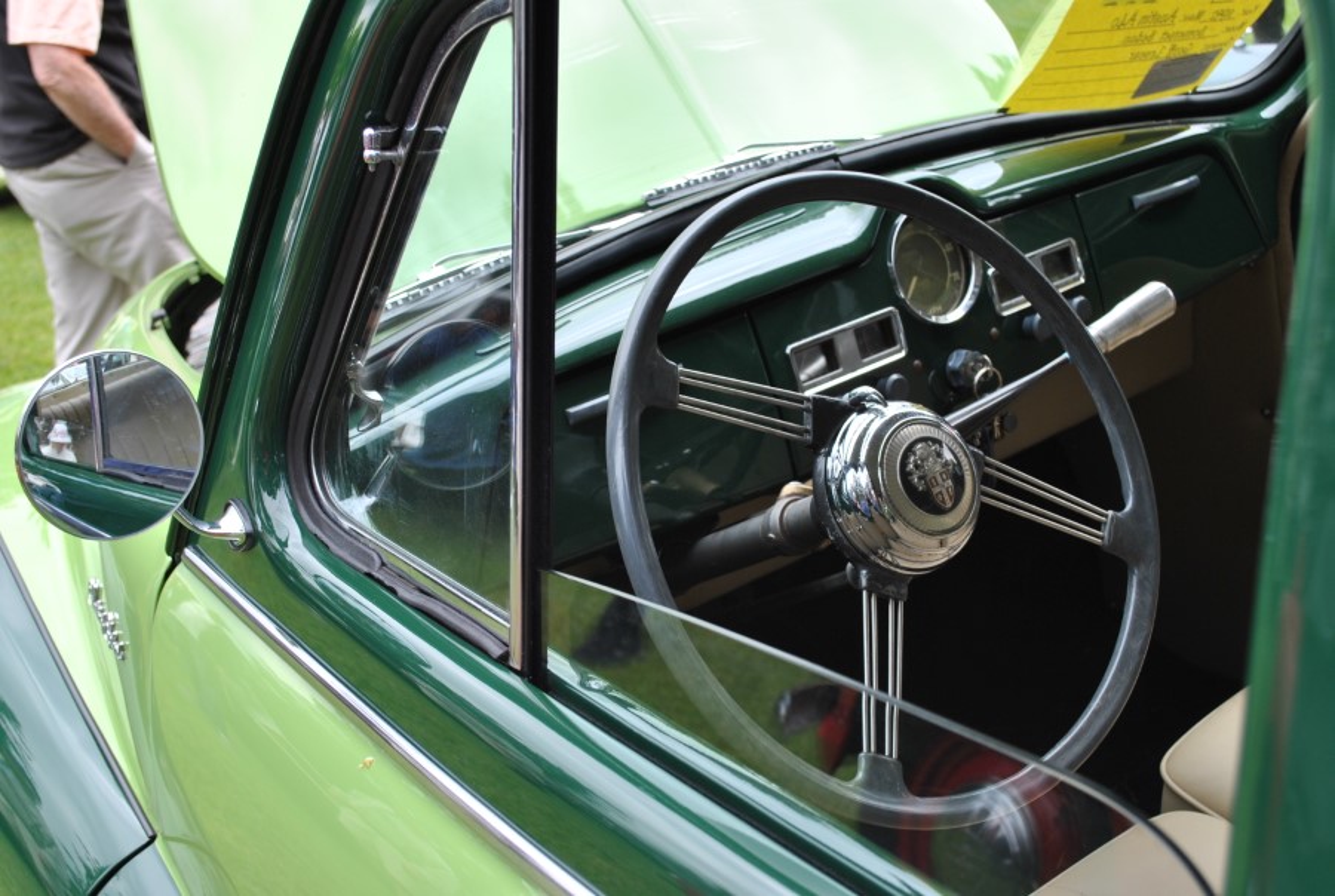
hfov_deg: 43.5
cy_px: 448
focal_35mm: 45
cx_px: 668
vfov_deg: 30.0
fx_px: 1672
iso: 125
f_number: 5.6
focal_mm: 30
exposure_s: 1/125
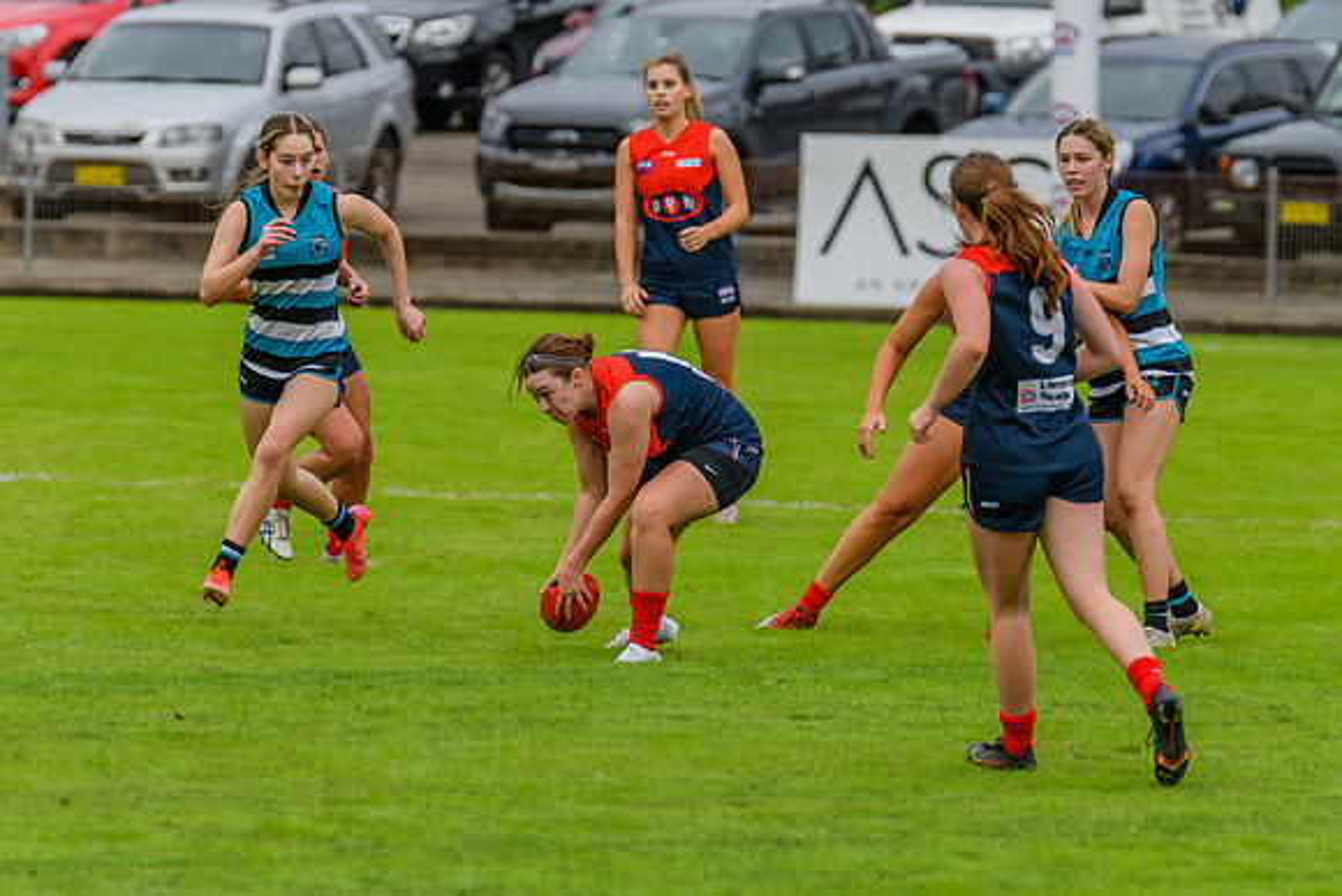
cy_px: 408
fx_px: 19396
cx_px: 679
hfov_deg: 4.0
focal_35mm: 520
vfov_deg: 2.6
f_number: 6.3
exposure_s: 1/1600
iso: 800
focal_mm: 360
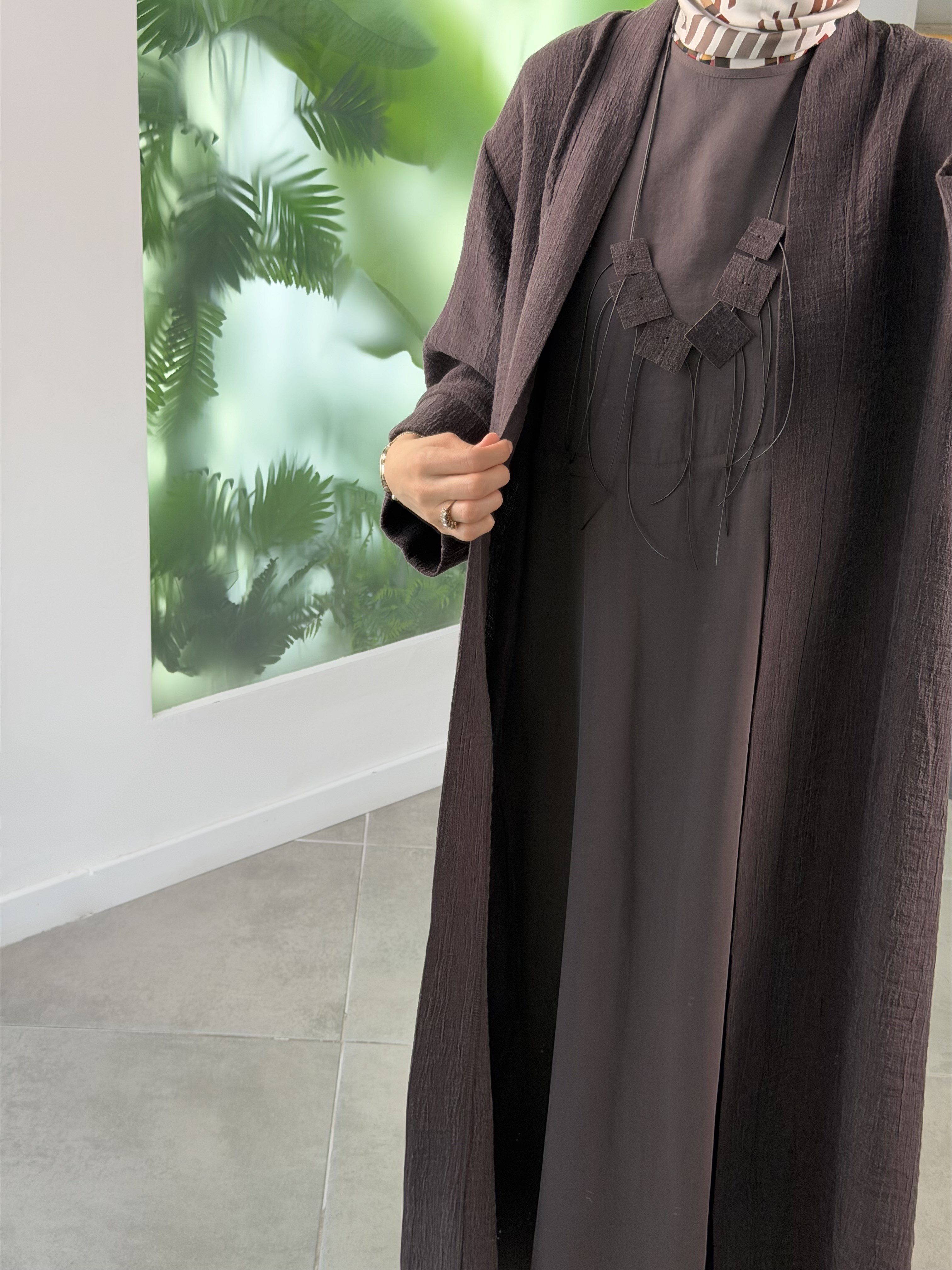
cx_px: 476
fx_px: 1760
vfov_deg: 39.7
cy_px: 635
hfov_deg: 30.3
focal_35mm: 48
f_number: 1.78
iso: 80
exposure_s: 1/121
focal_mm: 6.76
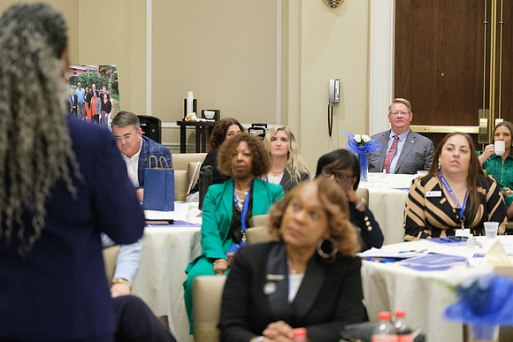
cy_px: 171
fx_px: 1525
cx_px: 256
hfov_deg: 19.1
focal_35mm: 107
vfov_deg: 12.8
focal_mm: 71.5
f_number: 2.8
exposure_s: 1/160
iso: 3200
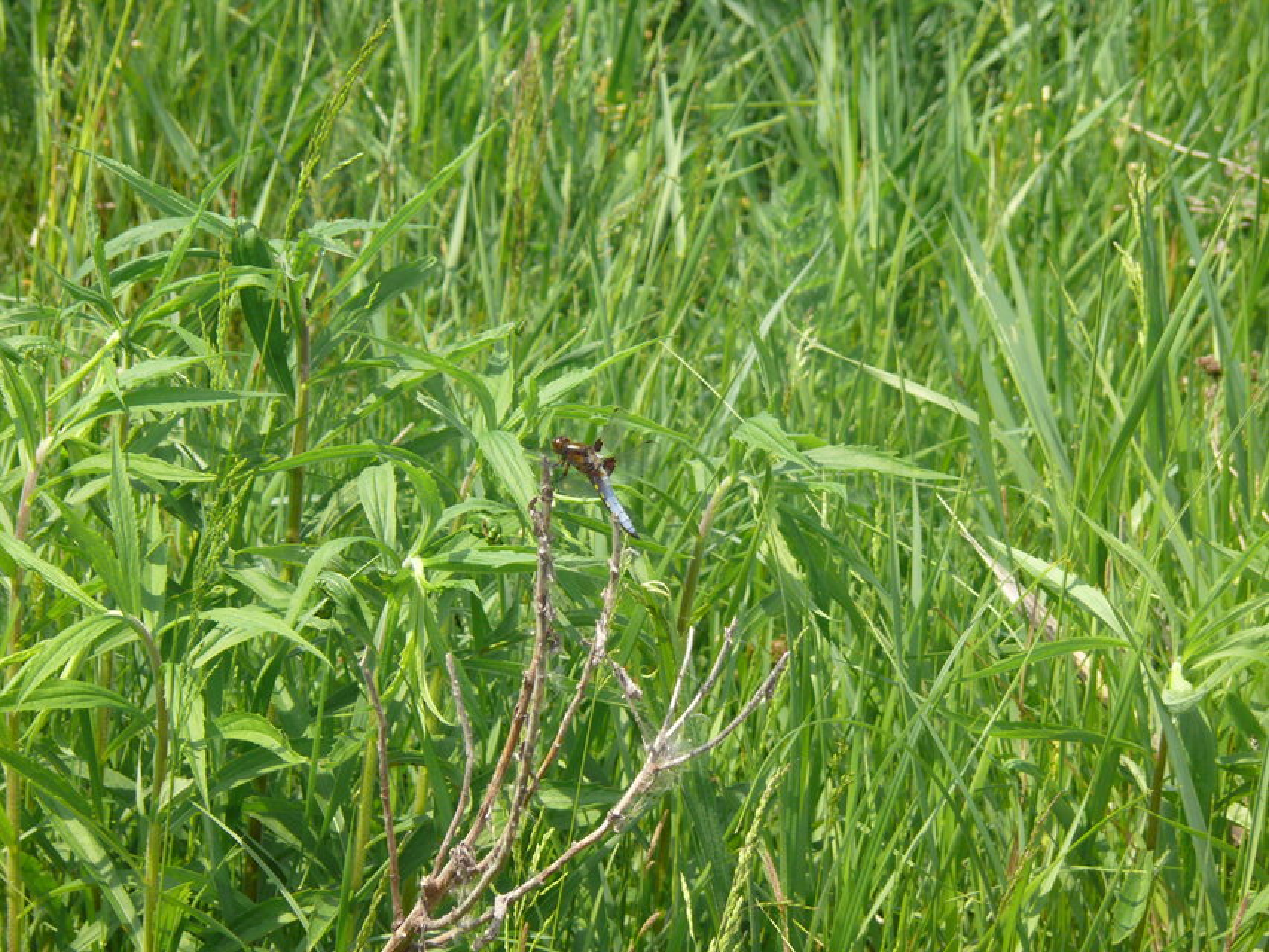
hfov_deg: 4.7
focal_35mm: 420
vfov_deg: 3.5
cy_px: 476
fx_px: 15399
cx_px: 634
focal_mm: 88.8
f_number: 6.3
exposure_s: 1/400
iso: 200
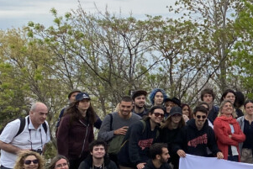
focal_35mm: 92
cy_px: 95
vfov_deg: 14.9
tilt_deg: -3.4
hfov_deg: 19.3
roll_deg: -0.4
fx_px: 647
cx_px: 382
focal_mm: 4.25
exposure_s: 1/1898
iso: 32
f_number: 1.8
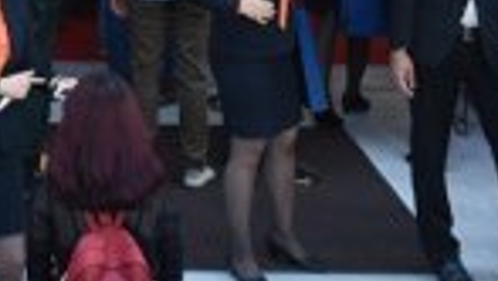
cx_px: -32
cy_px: -432
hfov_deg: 13.1
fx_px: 2128
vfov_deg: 7.1
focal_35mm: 161
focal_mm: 34
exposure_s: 1/125
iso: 1000
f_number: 6.3
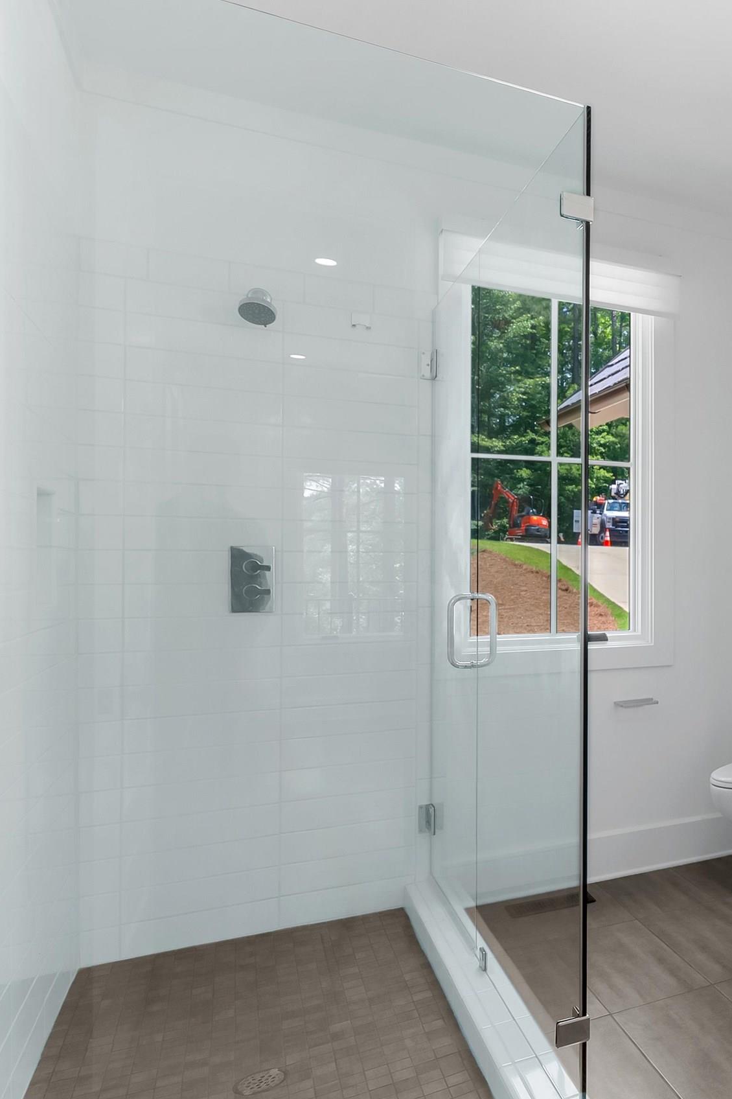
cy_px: 571
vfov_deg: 63.6
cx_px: 876
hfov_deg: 35.5
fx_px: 885
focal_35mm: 29
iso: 100
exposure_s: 1/25
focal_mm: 16
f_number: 8
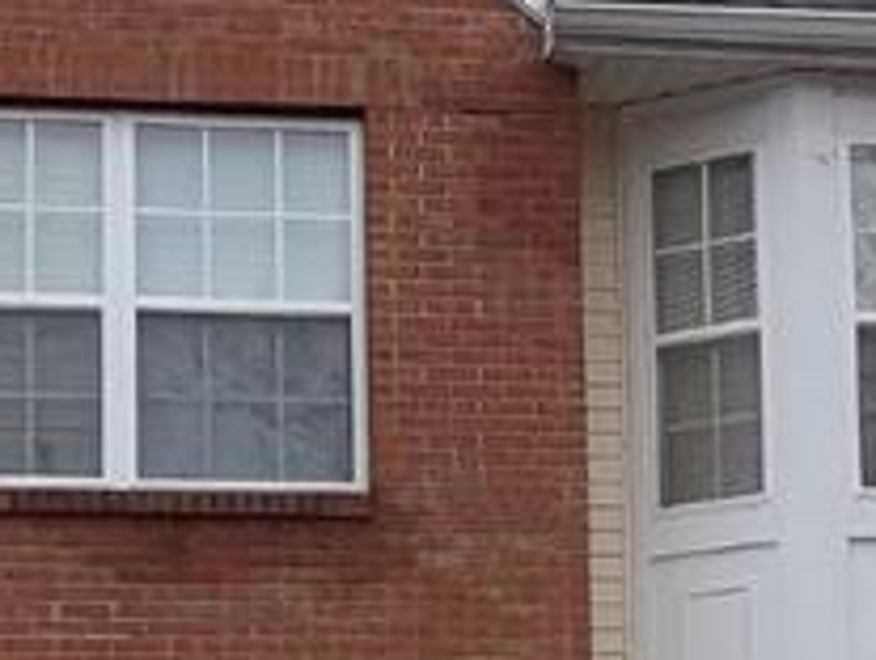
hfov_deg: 12.4
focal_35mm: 158
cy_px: 639
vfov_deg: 9.4
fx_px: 4005
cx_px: 758
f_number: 2.9
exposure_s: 1/320
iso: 80
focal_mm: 5.7
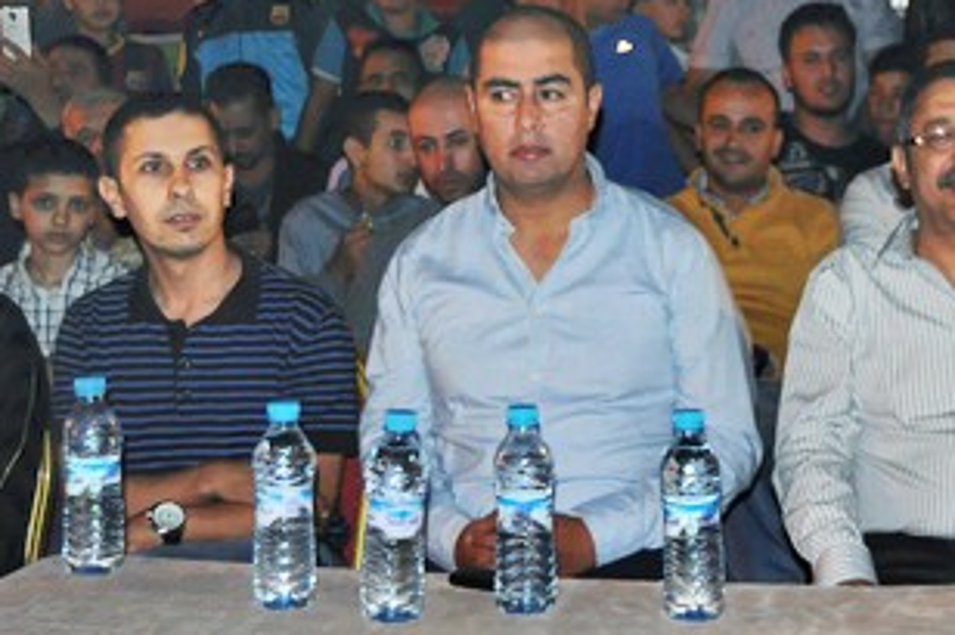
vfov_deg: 16.8
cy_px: 283
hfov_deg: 24.5
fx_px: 2148
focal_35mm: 81
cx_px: 819
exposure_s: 1/60
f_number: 4
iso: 800
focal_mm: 26
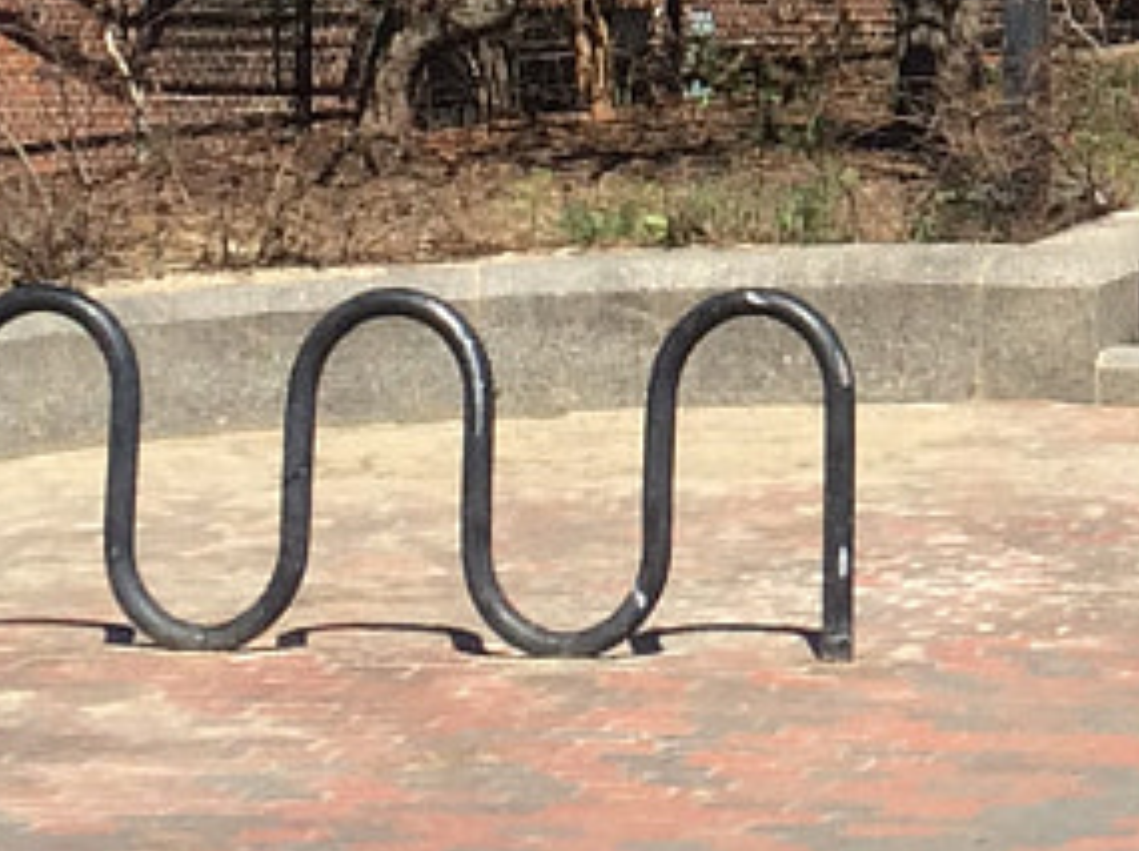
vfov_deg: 8.6
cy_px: -859
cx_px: 1671
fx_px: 5357
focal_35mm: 163
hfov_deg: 11.7
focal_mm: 4.15
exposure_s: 1/1866
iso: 32
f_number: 2.2
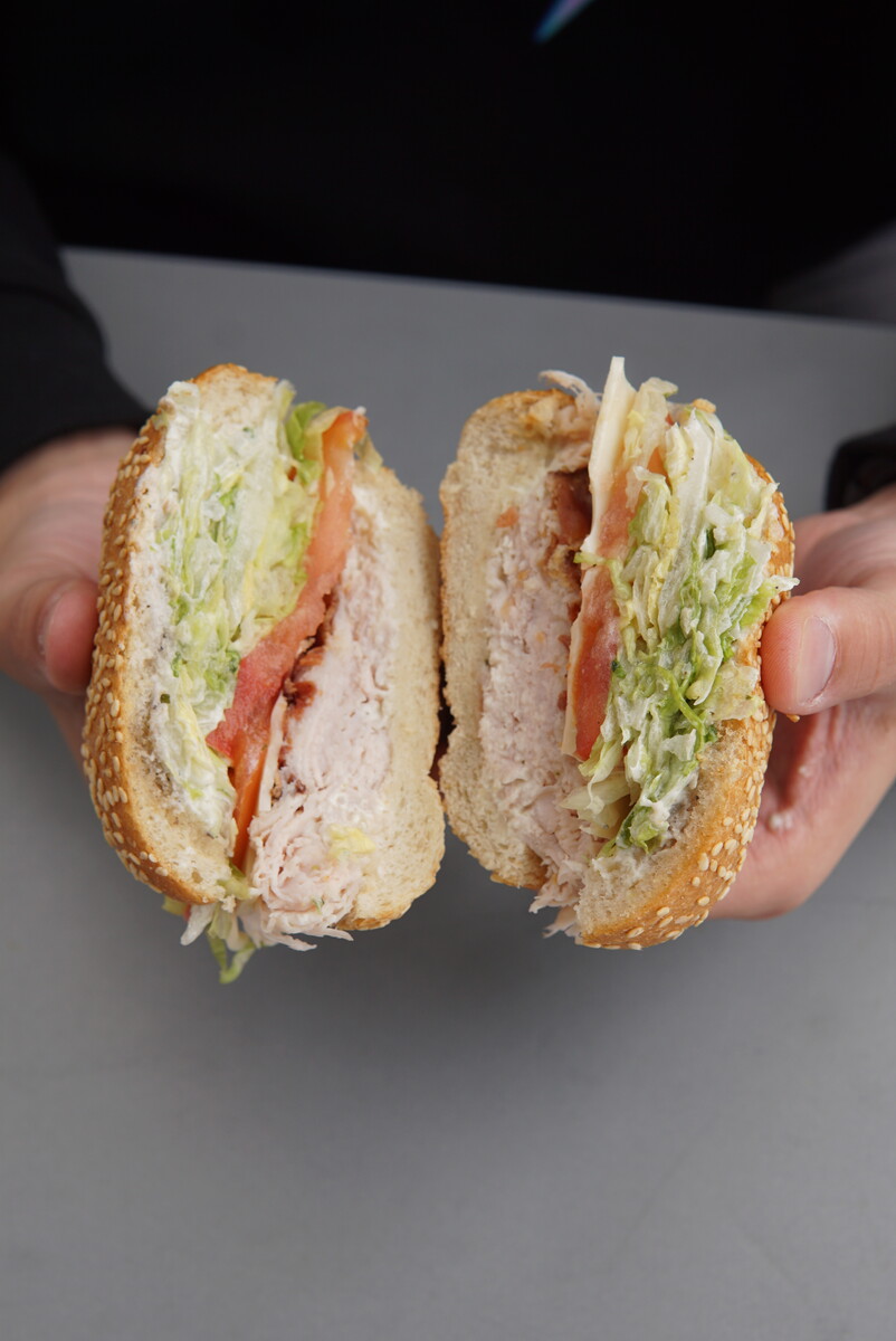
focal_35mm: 45
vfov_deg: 43.6
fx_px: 1677
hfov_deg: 29.9
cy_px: 670
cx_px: 448
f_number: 5
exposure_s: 1/80
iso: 100
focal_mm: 30
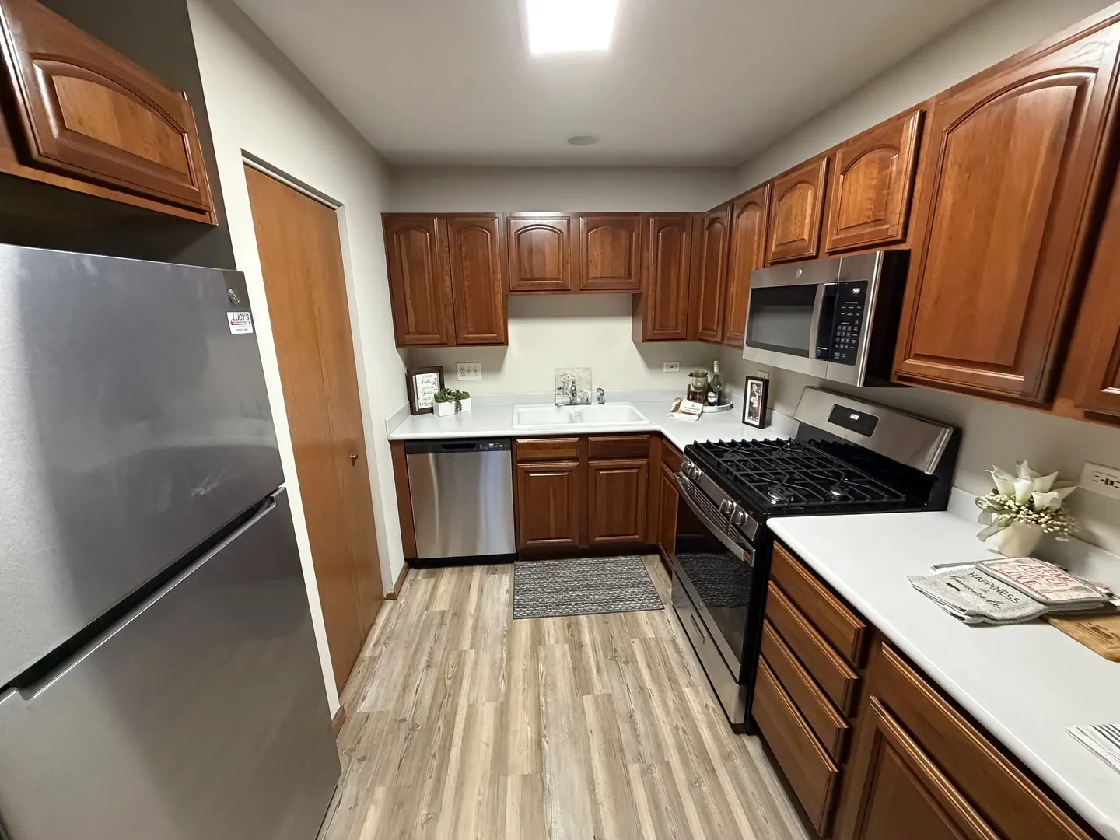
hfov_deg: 102.1
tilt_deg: -14.4
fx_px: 453
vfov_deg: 85.7
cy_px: 420
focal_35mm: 14
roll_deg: +0.6
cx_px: 560
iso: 800
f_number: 2.2
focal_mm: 2.22
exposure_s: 1/60
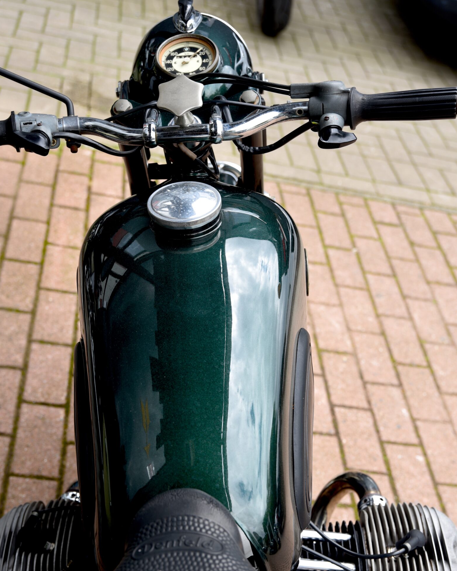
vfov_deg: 35.8
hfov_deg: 29.1
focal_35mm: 52
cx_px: 208
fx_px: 879
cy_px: 362
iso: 100
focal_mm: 42
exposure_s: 1/100
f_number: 5
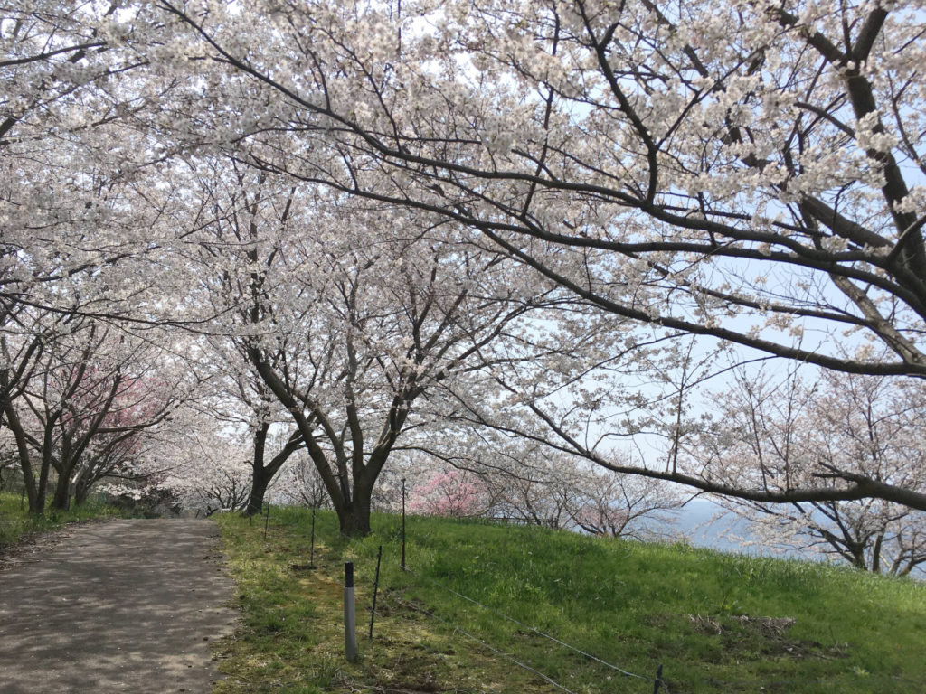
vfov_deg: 48.2
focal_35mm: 29
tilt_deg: +11.0
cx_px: 463
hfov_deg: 61.7
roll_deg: -1.3
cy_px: 347
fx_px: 776
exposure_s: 1/1709
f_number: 2.2
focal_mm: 4.15
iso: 25
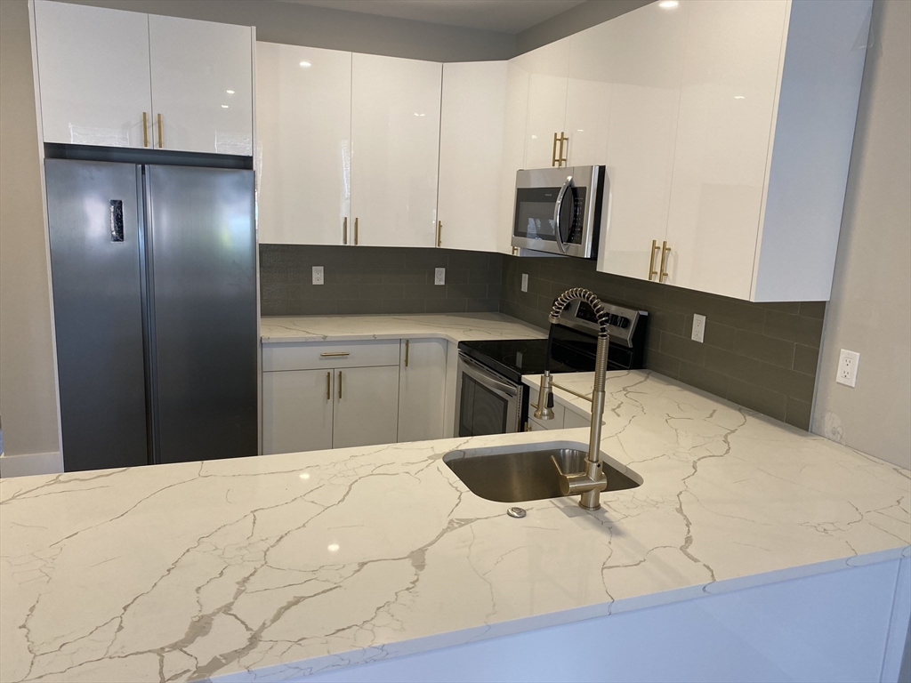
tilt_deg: -11.3
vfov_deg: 53.1
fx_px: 684
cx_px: 456
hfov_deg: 67.3
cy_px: 342
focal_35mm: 26
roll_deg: -2.7
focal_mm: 4.25
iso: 100
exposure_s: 1/60
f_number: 1.8
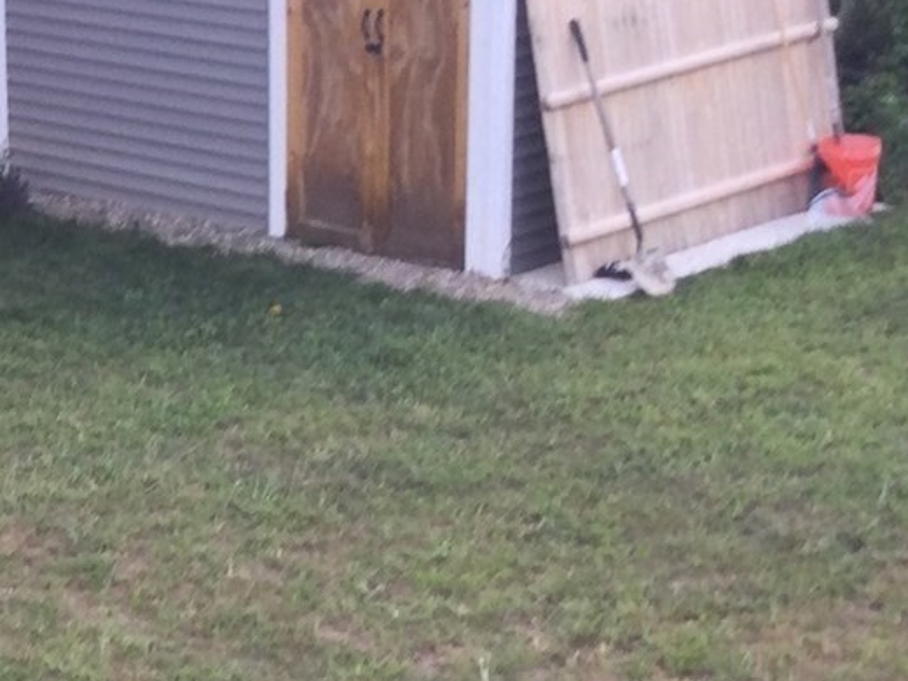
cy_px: 398
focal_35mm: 122
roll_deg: +2.2
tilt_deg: -22.6
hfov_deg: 15.3
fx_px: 3200
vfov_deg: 12.1
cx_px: -321
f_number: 2.4
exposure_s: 1/208
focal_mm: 3.3
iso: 25
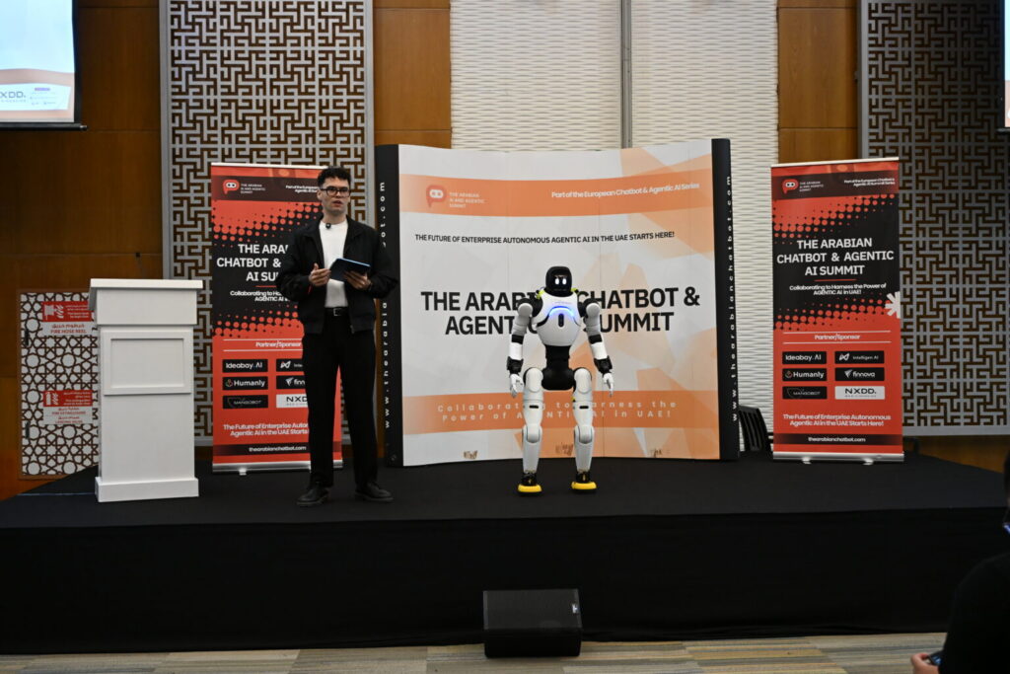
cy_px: 337
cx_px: 505
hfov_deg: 50.7
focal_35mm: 38
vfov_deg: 35.1
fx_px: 1066
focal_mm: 38
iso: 2500
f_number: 4
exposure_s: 1/100
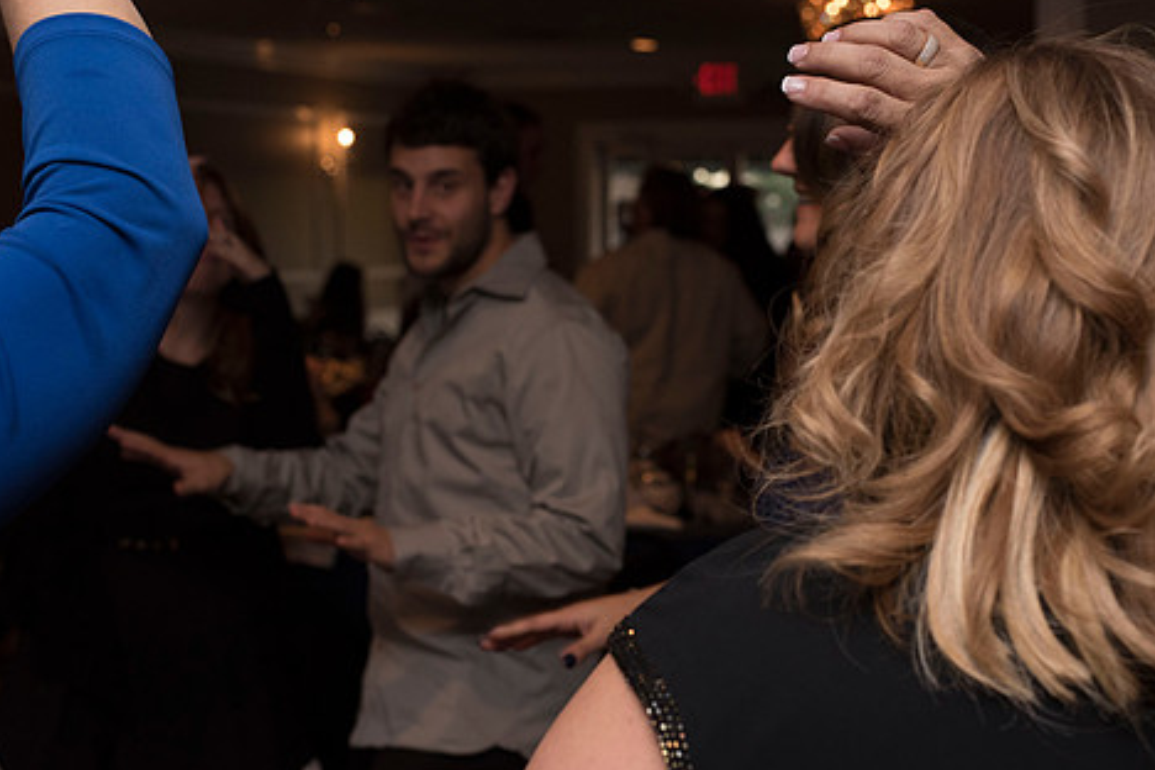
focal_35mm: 62
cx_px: 587
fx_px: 1989
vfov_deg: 21.9
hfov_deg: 32.4
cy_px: 460
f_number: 6.3
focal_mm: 50
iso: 2000
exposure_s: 1/200
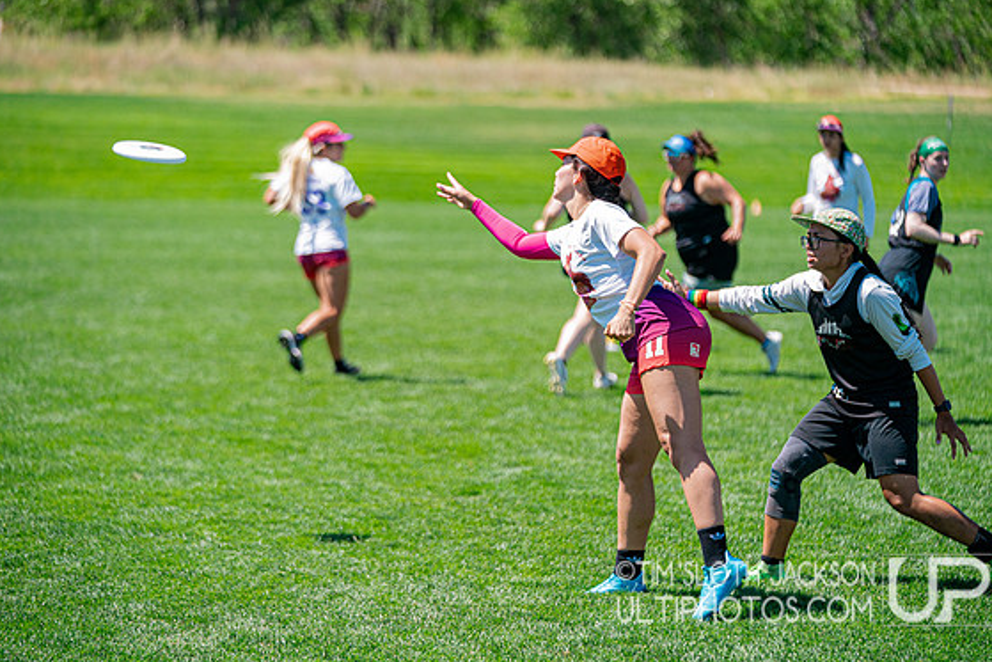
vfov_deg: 9.9
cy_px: 322
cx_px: 504
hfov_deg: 14.8
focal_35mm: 139
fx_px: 3831
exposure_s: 1/6400
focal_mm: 134
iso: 500
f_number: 2.8
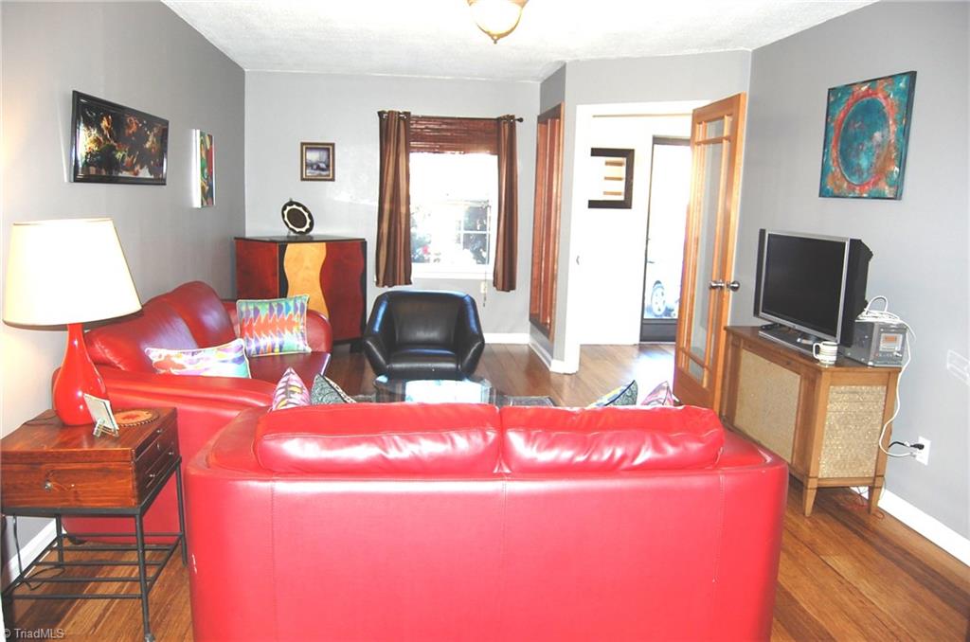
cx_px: 485
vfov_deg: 47.7
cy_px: 321
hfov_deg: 67.5
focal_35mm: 27
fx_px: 726
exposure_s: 1/60
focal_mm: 18
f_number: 3.5
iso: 200
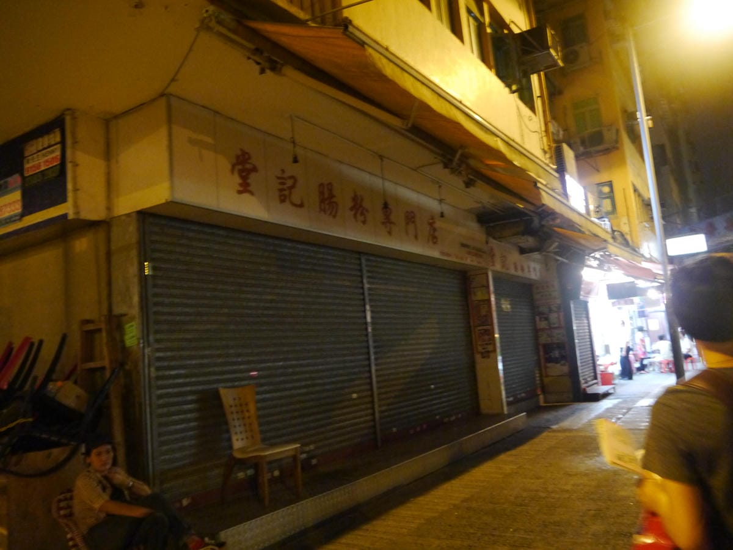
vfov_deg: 49.7
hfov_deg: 63.4
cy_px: 275
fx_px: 593
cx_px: 366
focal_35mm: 28
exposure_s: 1/15
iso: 1600
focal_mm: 14
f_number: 3.5
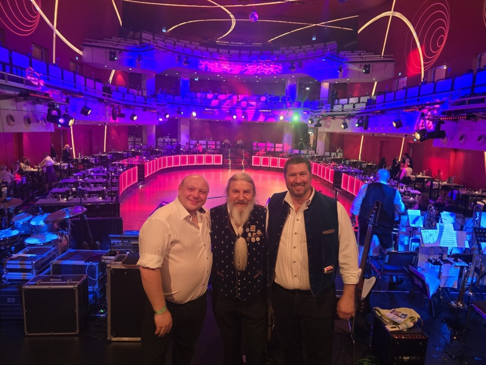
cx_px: 243
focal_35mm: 23
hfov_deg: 73.9
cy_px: 182
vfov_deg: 58.9
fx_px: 323
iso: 640
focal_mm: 6.3
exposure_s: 1/30.3
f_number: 1.7
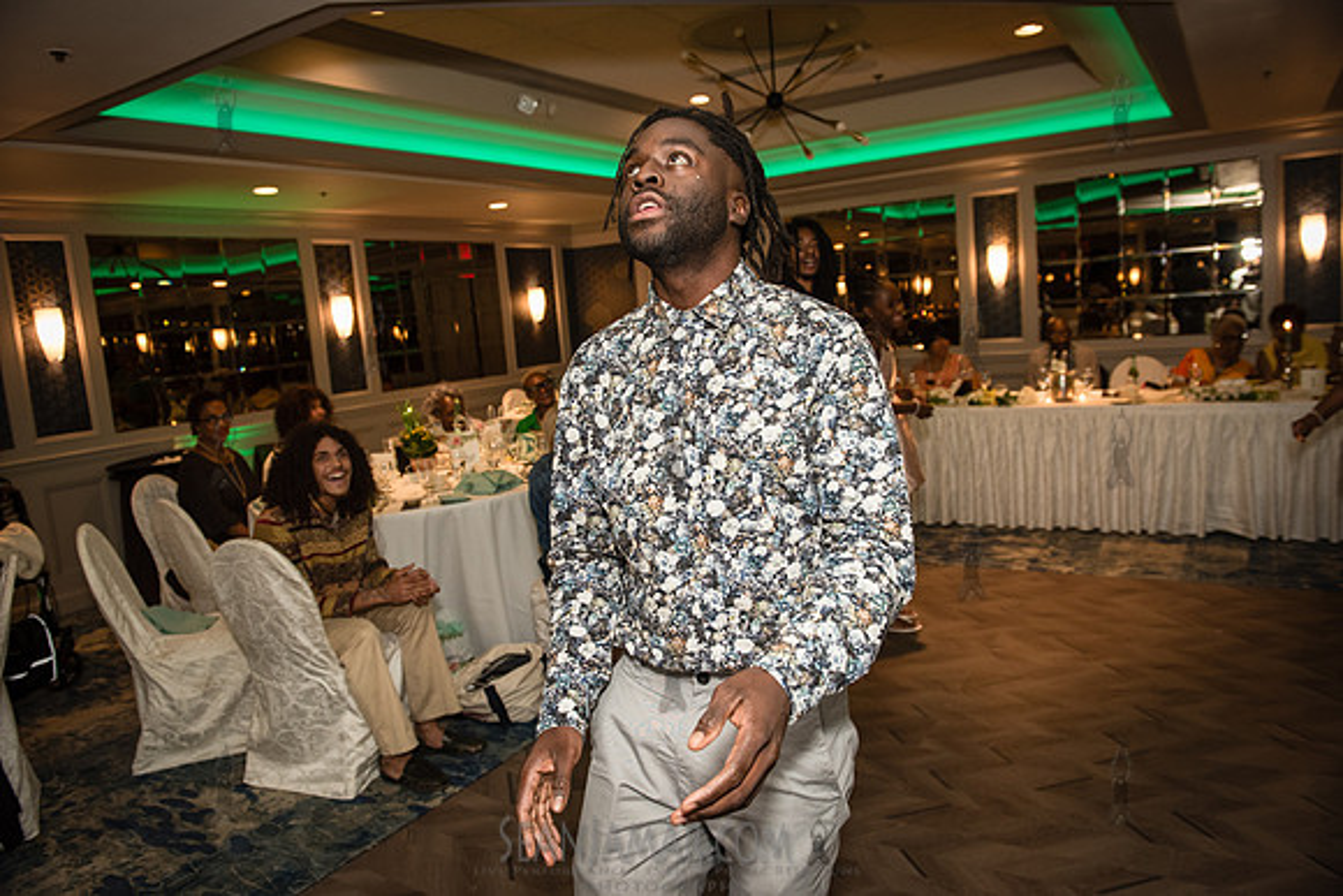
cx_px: 672
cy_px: 448
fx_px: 896
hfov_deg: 73.7
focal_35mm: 24
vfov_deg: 53.2
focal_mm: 24
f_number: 3.5
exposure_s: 1/160
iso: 1600
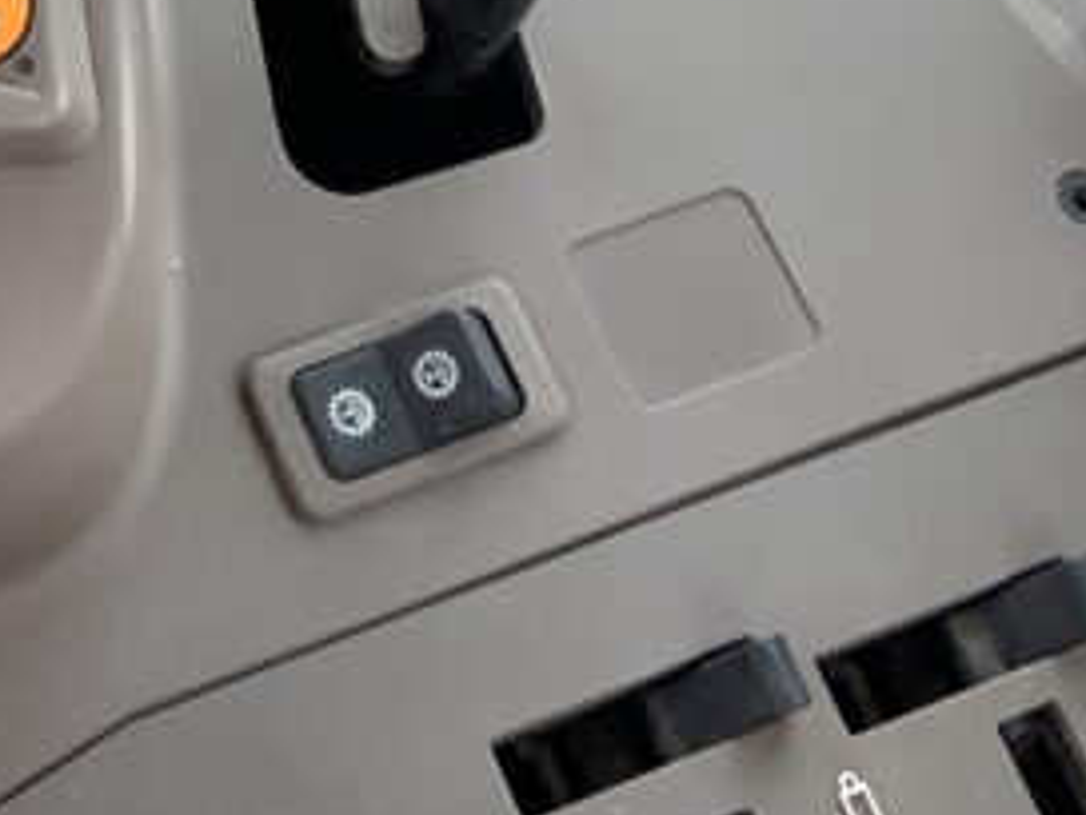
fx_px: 3420
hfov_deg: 17.5
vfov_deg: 12.8
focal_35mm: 109
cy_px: -447
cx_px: -88
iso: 16
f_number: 1.8
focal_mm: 3
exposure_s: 1/238
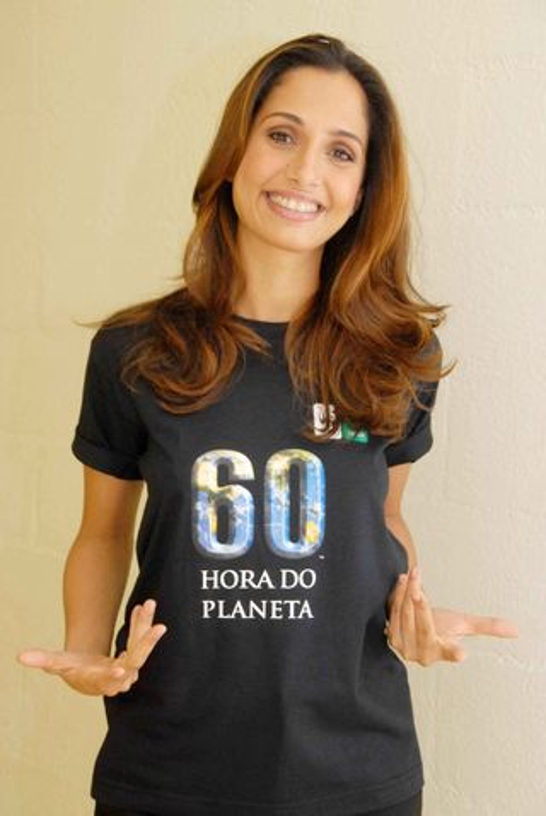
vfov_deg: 29.2
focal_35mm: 69
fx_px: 1565
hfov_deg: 19.8
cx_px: 273
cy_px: 408
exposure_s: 1/40
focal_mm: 46
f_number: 5.6
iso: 640
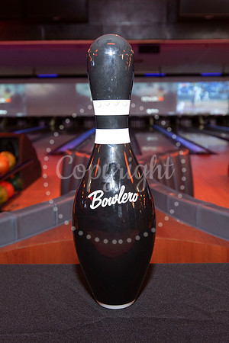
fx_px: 372
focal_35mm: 39
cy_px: 172
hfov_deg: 34.2
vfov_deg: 49.6
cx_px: 114
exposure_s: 1/13
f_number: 5.6
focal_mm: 26
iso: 1000
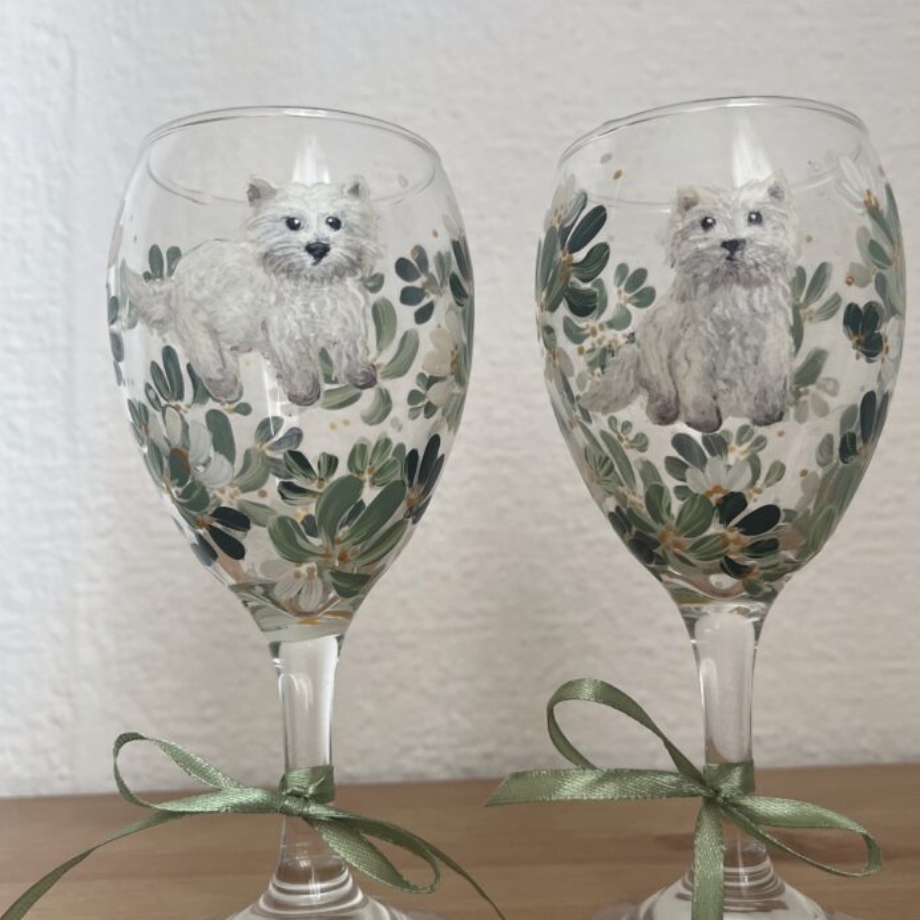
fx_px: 1022
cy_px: 488
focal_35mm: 34
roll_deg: +0.8
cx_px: 488
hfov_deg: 48.4
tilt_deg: +1.4
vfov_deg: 48.4
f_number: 1.6
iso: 125
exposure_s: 1/115
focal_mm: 5.1
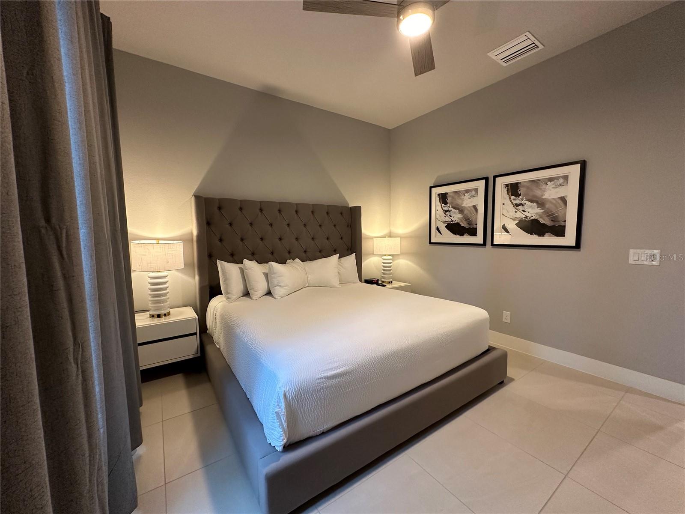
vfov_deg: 85.7
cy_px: 257
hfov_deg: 102.1
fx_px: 277
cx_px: 342
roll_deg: +0.3
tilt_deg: -4.3
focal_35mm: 14
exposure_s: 1/60
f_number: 2.2
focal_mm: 2.22
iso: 200
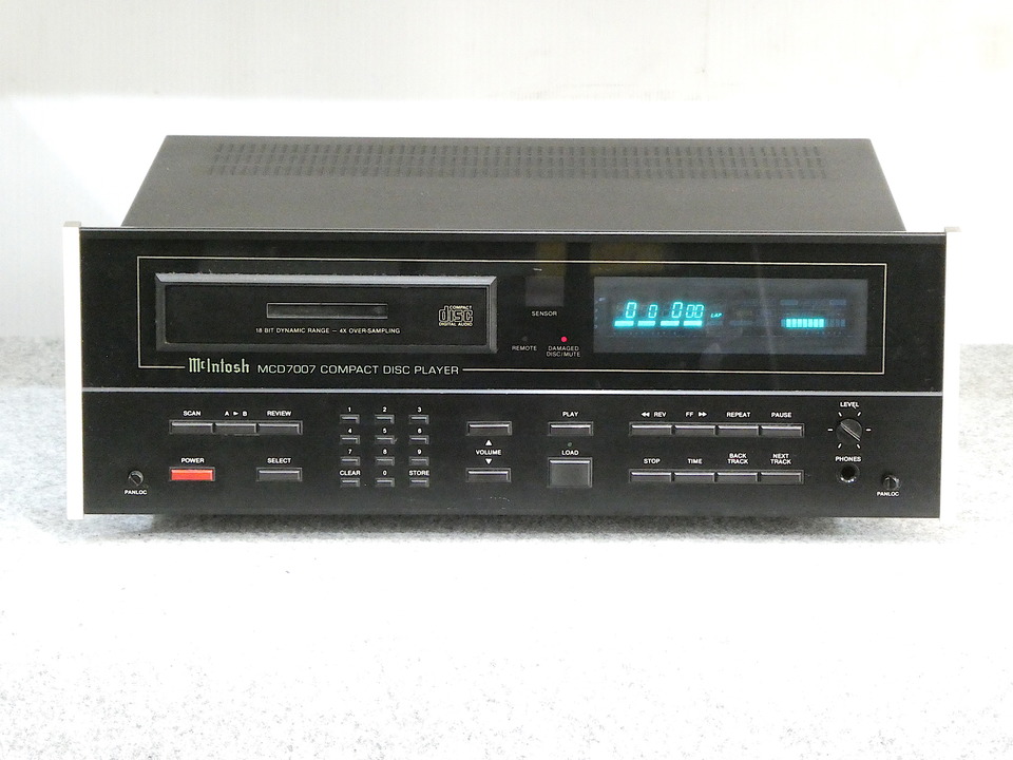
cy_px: 380
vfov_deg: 9.8
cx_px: 506
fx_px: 4419
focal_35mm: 151
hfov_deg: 13.1
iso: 1600
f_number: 5.4
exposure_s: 1/40
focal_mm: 27.1
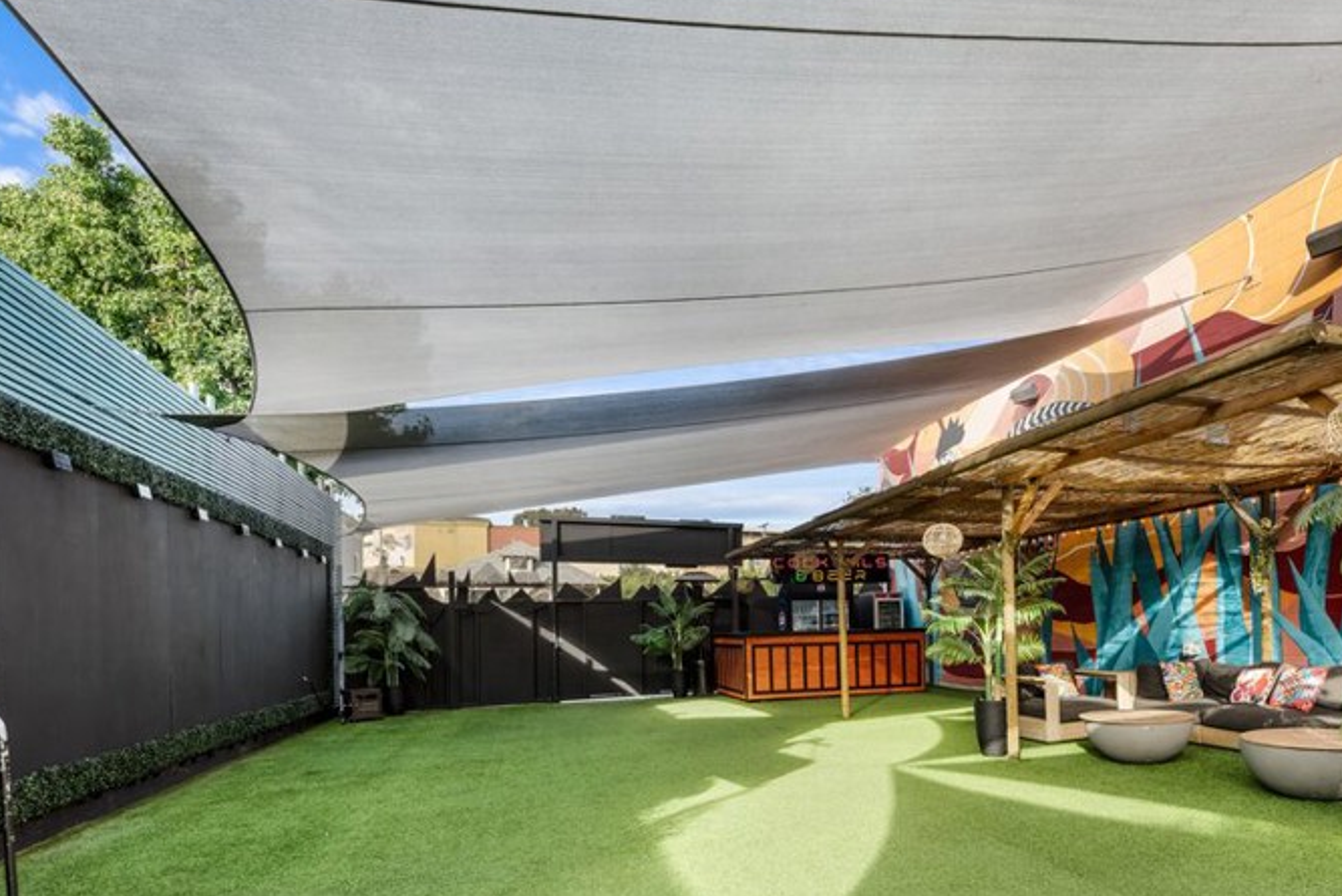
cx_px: 851
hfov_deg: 79.5
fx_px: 783
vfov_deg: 57.3
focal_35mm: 21
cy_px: 641
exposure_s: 1/10
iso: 100
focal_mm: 14
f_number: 8
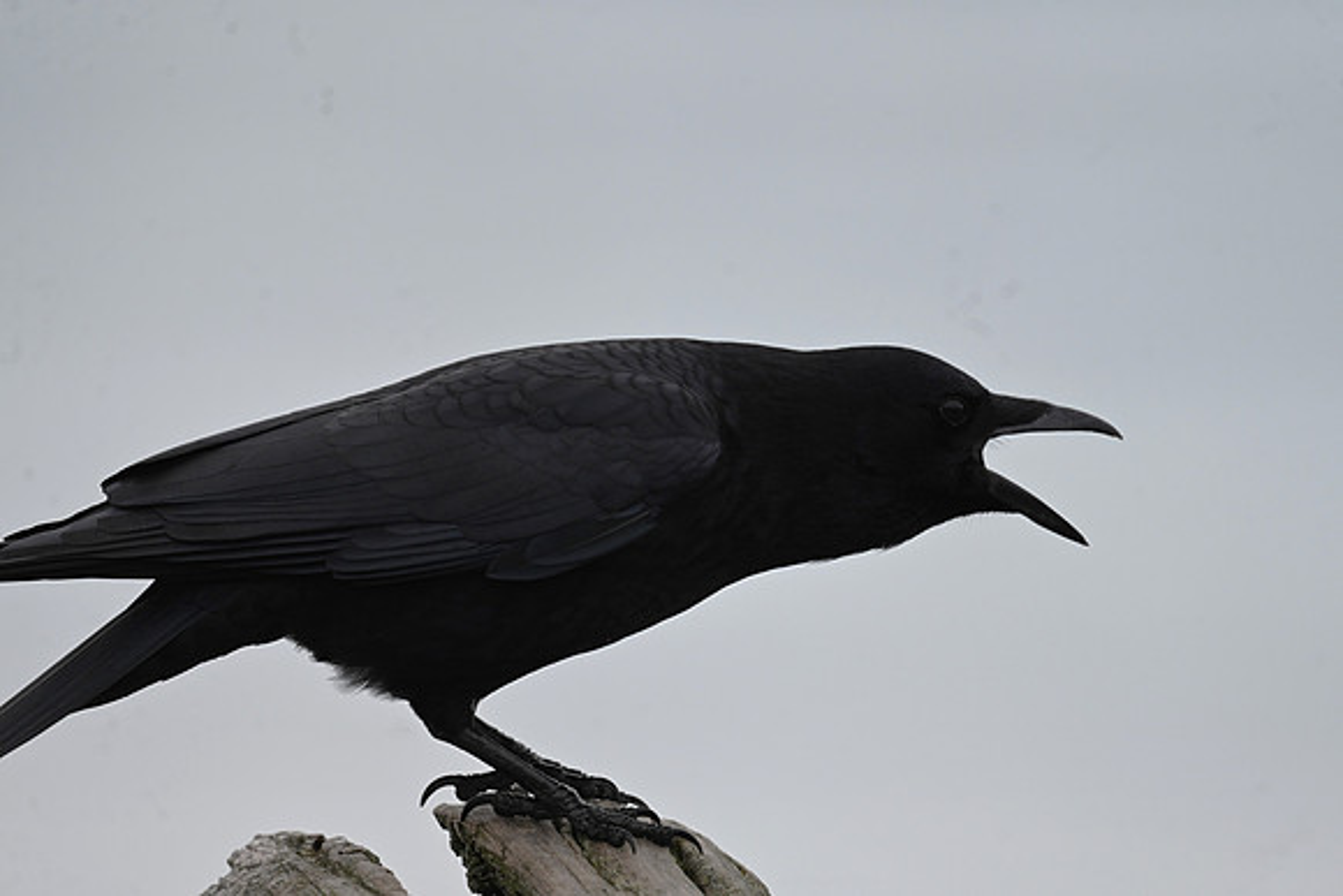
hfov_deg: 2.6
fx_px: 29850
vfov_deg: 1.7
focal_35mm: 800
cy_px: 448
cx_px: 672
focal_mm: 800
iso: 560
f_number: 6.3
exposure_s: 1/800
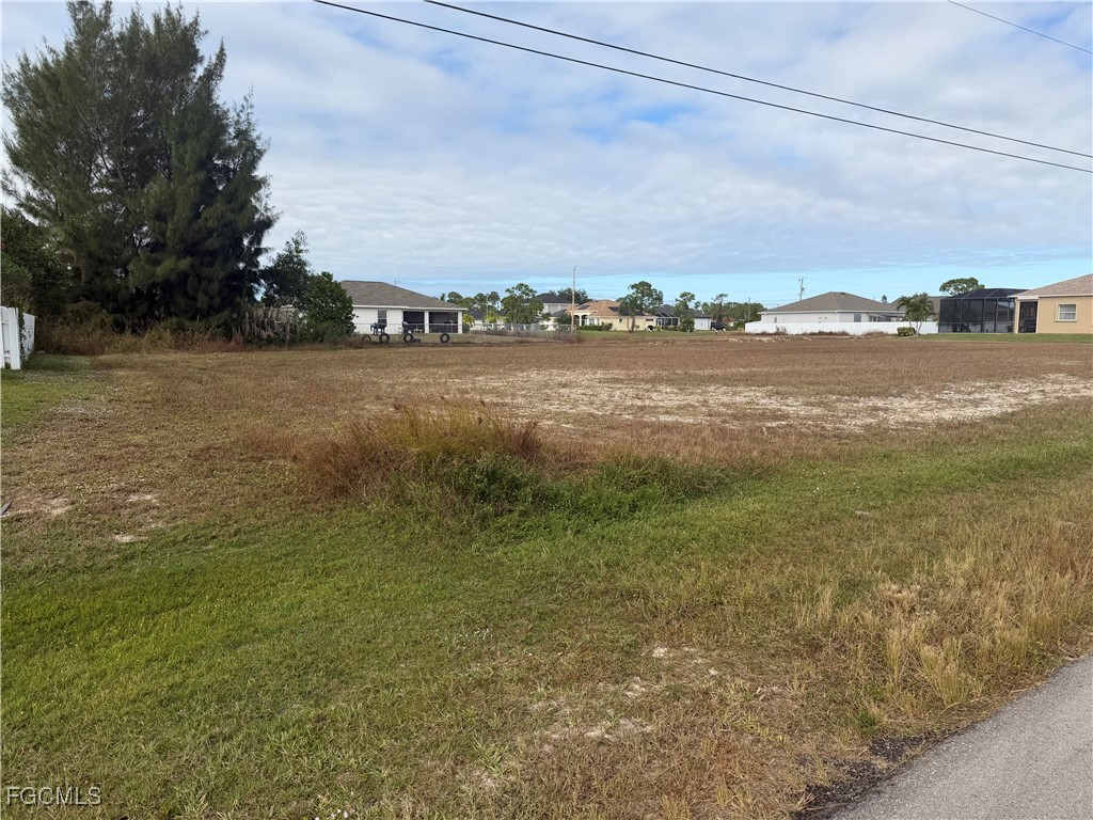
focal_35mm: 24
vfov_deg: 56.8
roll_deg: +0.0
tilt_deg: -6.2
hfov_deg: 71.6
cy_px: 410
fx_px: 758
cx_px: 546
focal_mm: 6.76
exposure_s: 1/4405
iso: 80
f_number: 1.78
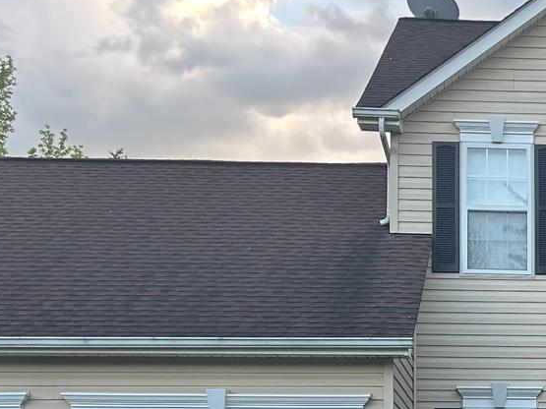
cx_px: 664
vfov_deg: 15.0
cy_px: 443
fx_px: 1514
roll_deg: +0.7
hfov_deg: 19.2
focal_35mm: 96
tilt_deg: +5.4
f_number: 1.5
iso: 32
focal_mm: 5.7
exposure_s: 1/150
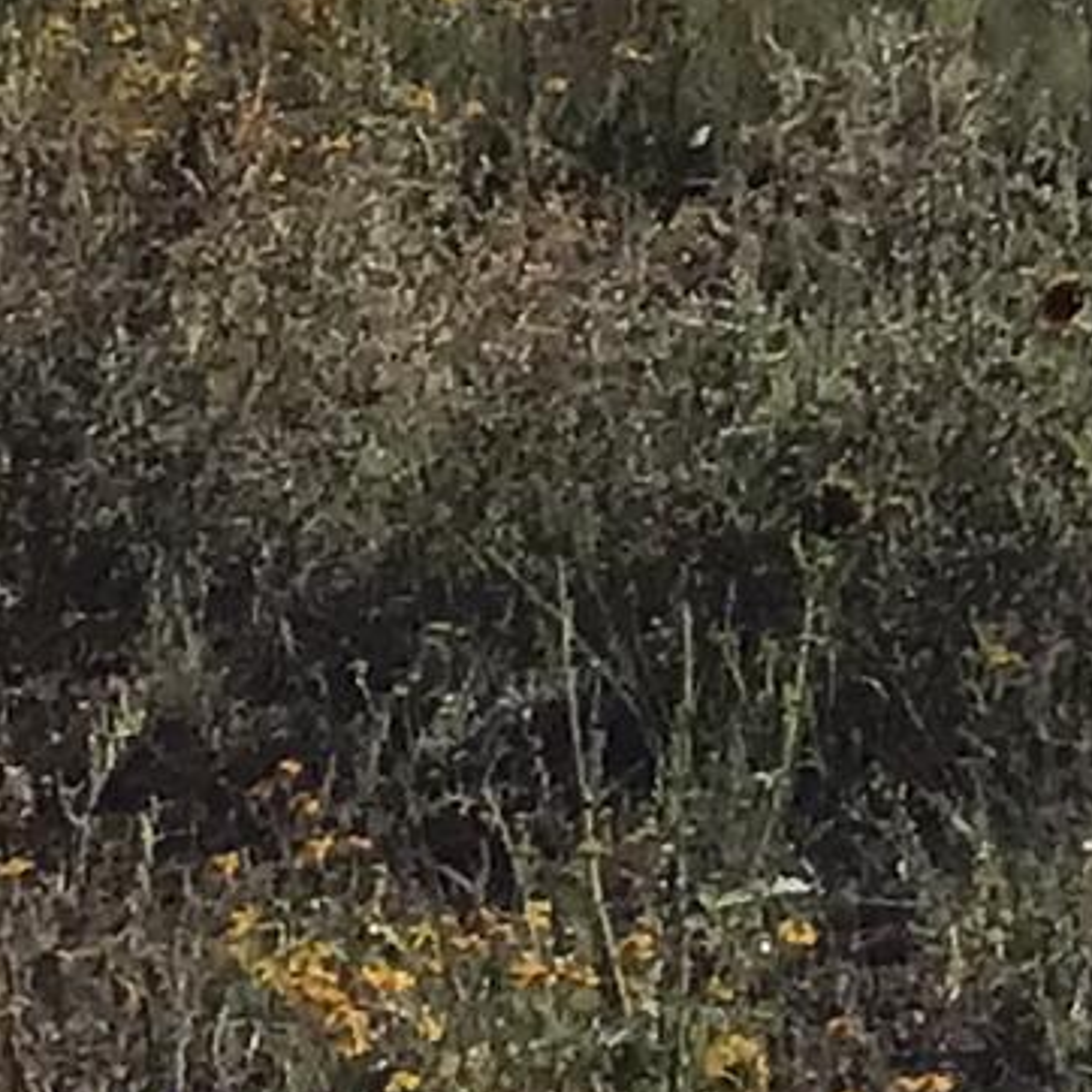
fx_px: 8102
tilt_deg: -0.5
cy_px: -1940
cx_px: 3750
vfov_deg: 7.1
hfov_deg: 6.7
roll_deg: +0.7
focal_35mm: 227
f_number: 2.4
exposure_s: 1/2632
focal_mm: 3.3
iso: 25
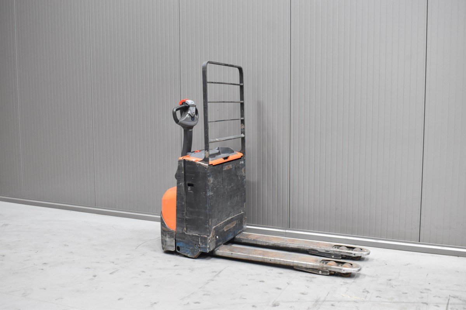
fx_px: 466
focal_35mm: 36
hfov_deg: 53.1
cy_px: 155
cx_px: 233
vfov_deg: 36.9
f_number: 5
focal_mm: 24
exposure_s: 1/25
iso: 1600
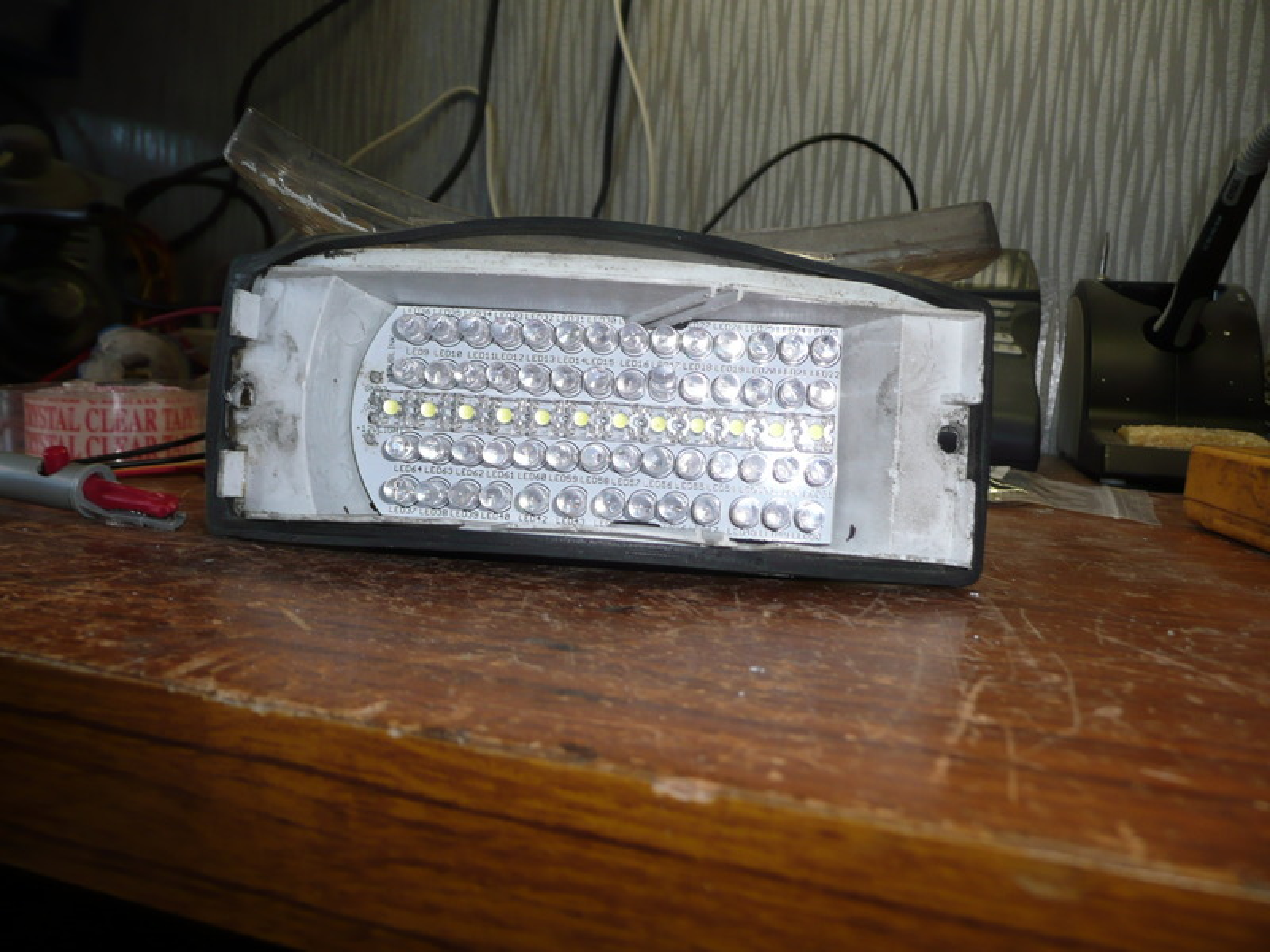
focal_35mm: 28
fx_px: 1027
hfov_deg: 63.4
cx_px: 635
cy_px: 476
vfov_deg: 49.7
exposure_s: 1/30
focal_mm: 4.6
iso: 100
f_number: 3.3
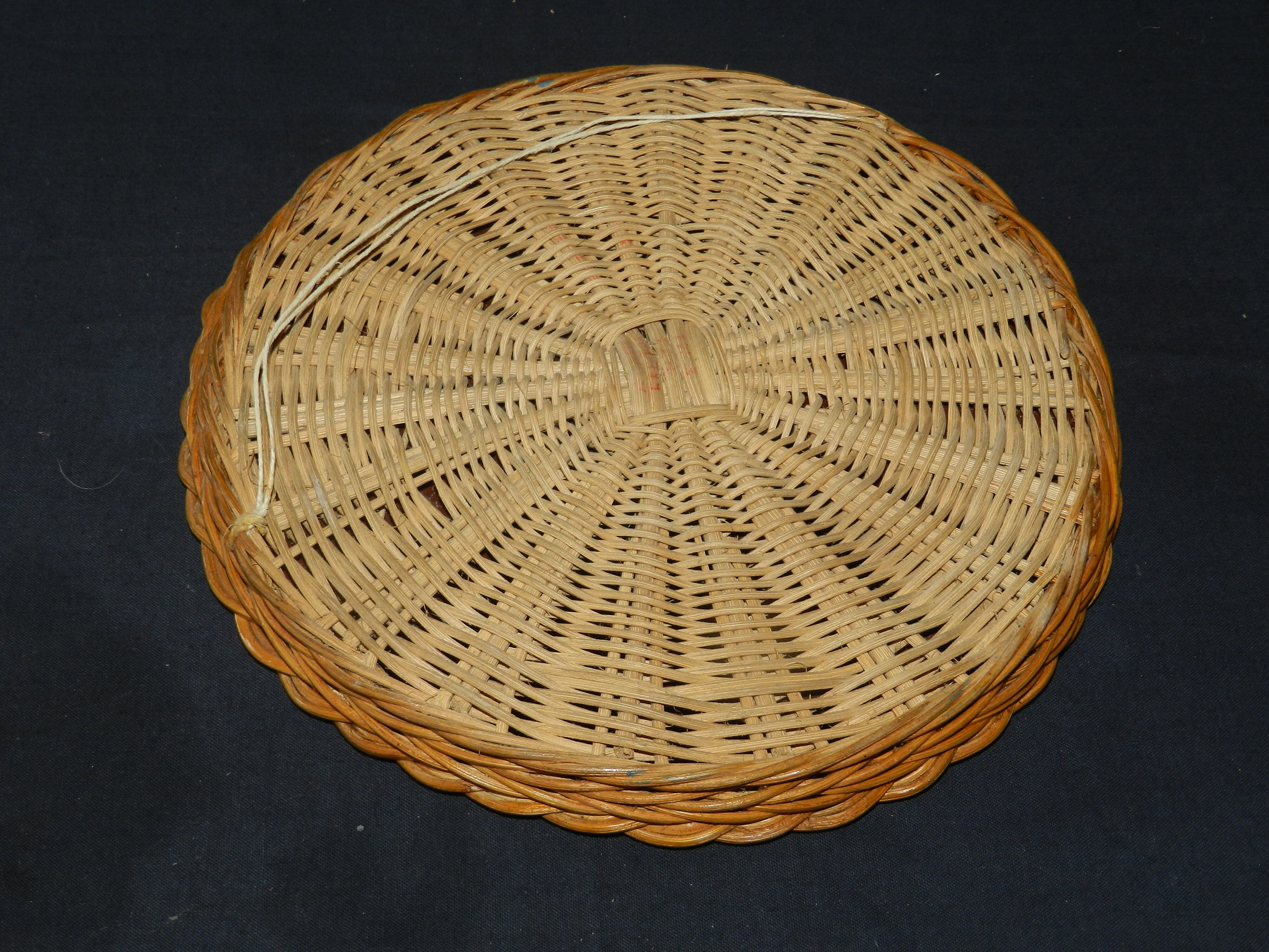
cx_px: 634
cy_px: 476
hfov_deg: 41.2
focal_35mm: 46
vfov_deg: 31.5
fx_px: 1686
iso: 160
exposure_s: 1/60
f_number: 4.5
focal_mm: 8.1
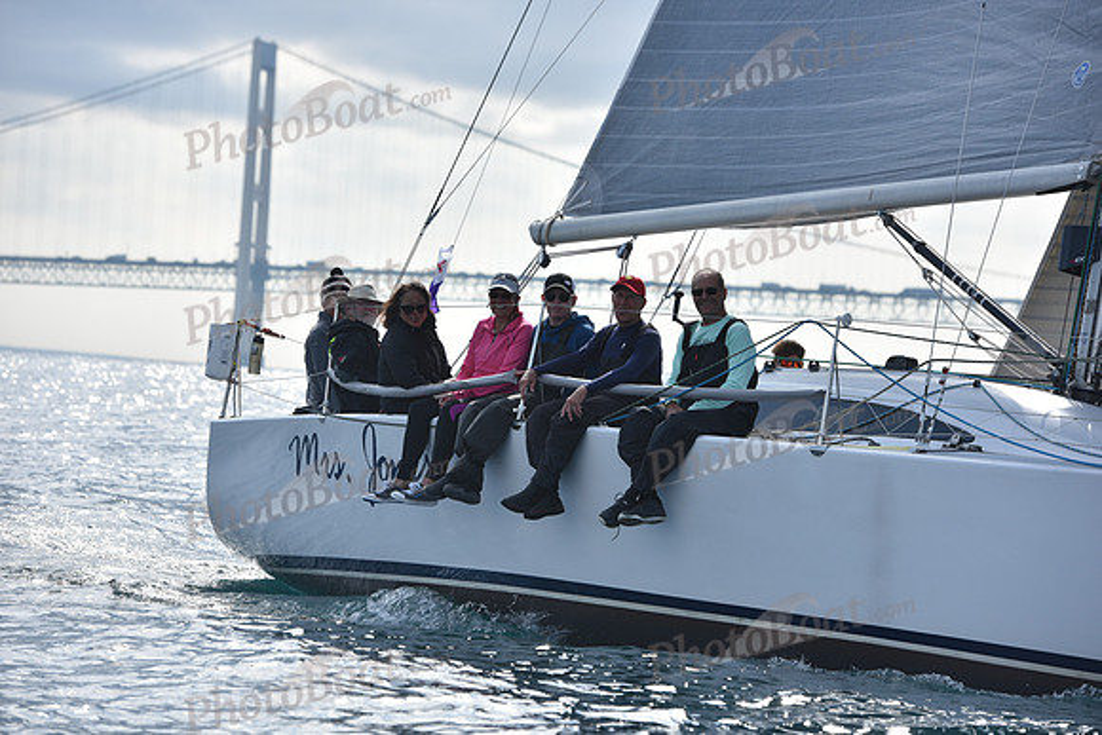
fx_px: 4746
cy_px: 368
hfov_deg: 13.2
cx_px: 551
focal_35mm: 155
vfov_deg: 8.9
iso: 250
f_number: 5.6
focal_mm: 155
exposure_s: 1/1600
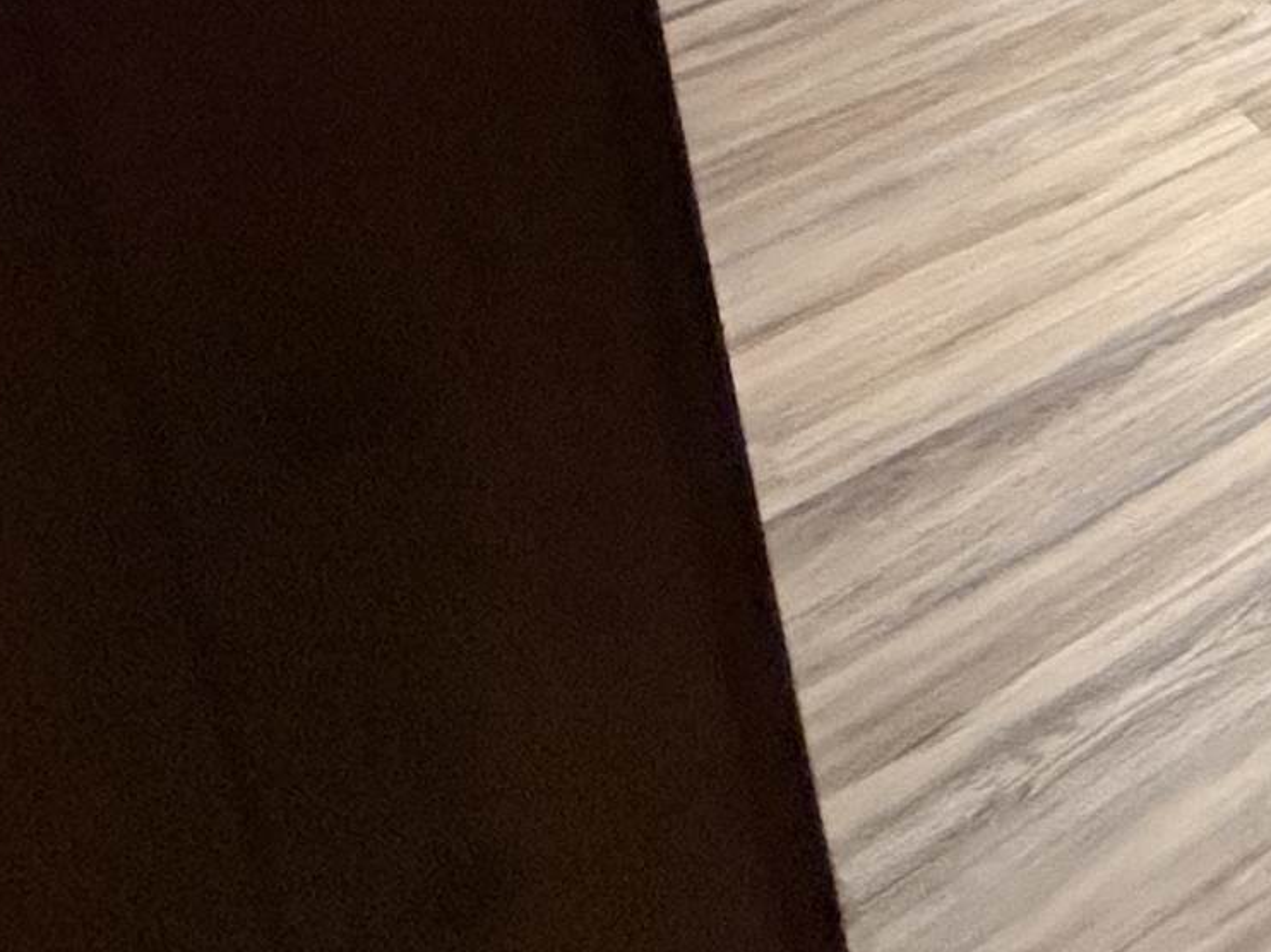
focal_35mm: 58
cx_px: 2494
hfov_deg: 19.6
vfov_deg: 18.6
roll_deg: +1.1
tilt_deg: -12.0
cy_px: -829
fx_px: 2129
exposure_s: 1/60
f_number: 2.2
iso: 640
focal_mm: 2.22
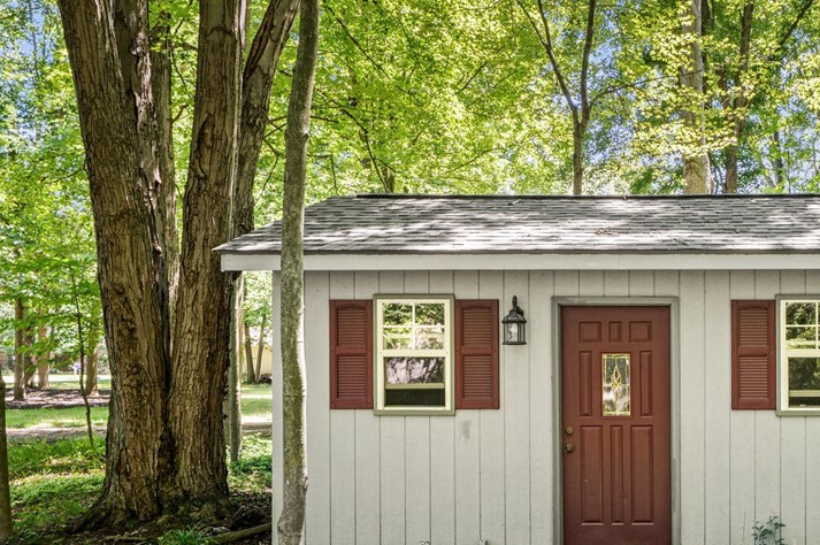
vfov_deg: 40.2
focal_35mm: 32
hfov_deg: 56.1
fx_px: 728
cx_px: 610
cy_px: 387
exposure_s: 1/8
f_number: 9
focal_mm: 14
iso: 250
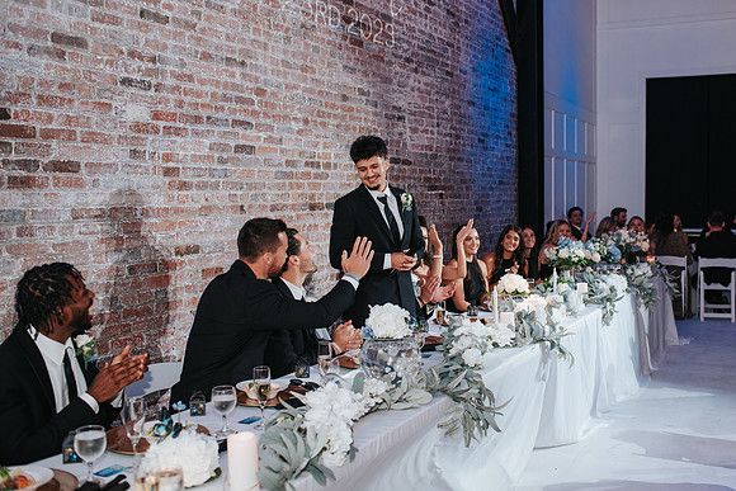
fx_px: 790
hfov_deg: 49.9
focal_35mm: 39
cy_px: 220
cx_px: 406
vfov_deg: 34.5
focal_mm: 35
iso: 1000
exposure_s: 1/200
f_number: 2.8
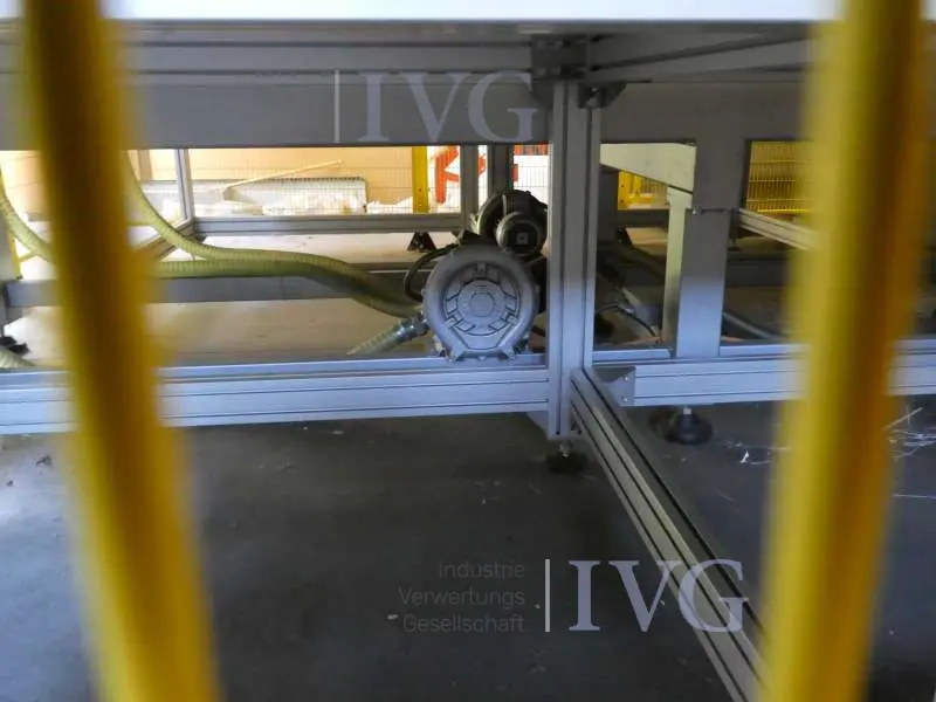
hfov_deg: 63.4
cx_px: 468
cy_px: 351
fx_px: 757
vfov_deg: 49.7
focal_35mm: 28
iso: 1600
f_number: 3.5
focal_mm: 5
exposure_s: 1/20
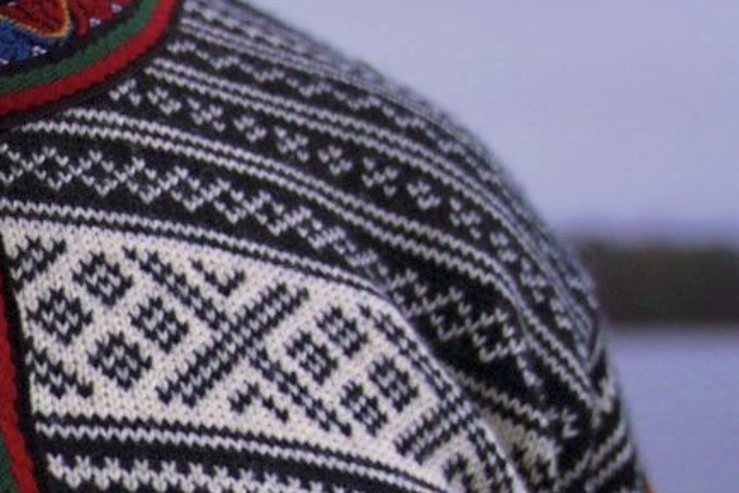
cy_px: 556
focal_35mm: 112
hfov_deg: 17.1
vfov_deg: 12.0
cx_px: -239
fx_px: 2300
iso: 250
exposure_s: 1/20
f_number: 2.8
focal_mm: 30
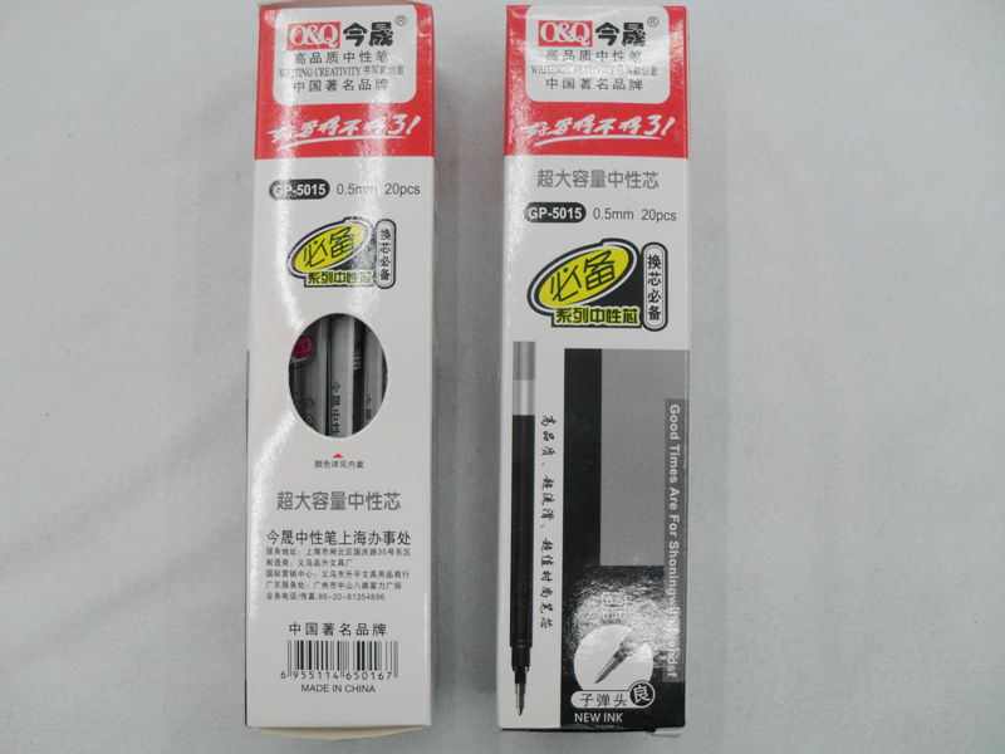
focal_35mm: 35
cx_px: 502
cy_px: 377
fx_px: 1016
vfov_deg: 40.7
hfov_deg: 52.6
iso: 100
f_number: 2.8
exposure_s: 1/45
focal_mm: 6.2
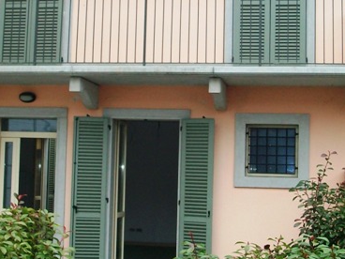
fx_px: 738
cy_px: 70
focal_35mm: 74
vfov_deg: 19.8
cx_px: 176
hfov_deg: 26.3
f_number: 2.8
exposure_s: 1/125
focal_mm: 5.7
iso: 80
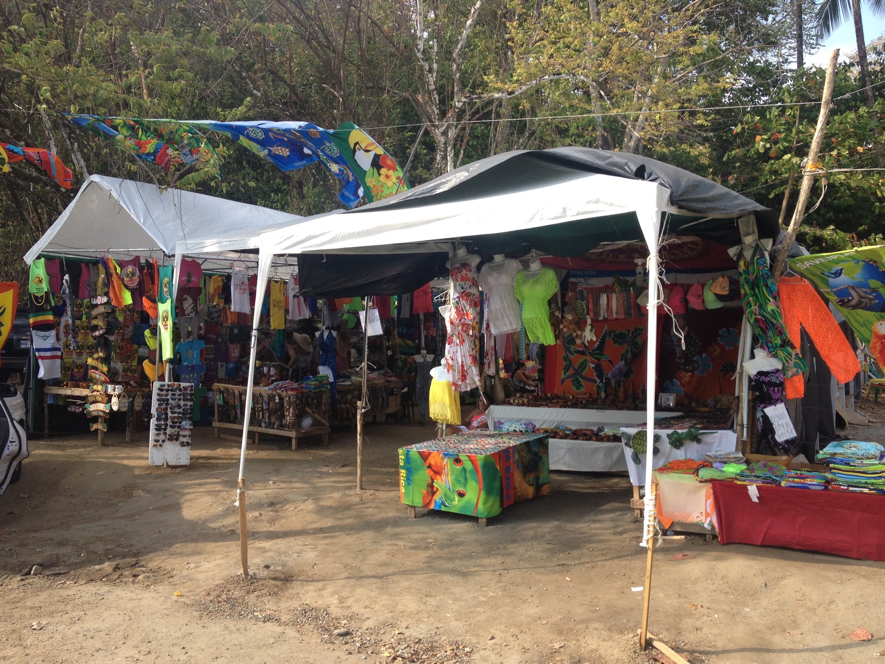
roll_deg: +1.2
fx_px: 895
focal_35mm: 35
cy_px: 332
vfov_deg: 40.7
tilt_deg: +0.4
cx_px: 442
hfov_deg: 52.6
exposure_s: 1/506
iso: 50
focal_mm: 4.28
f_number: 2.4
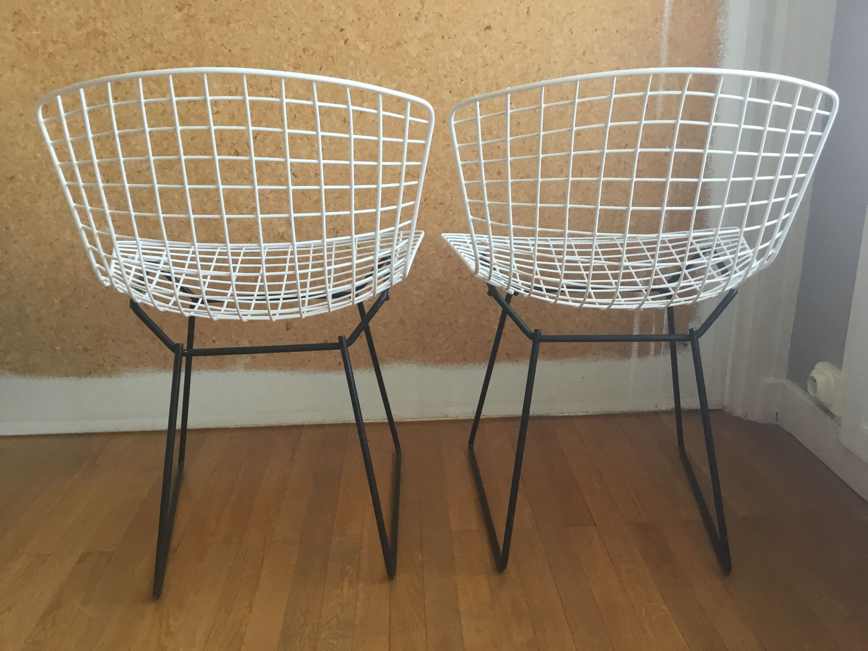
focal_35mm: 31
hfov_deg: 58.4
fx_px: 777
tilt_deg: -17.0
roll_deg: +0.4
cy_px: 326
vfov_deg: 45.4
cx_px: 434
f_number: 2.4
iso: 64
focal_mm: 3.3
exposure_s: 1/33
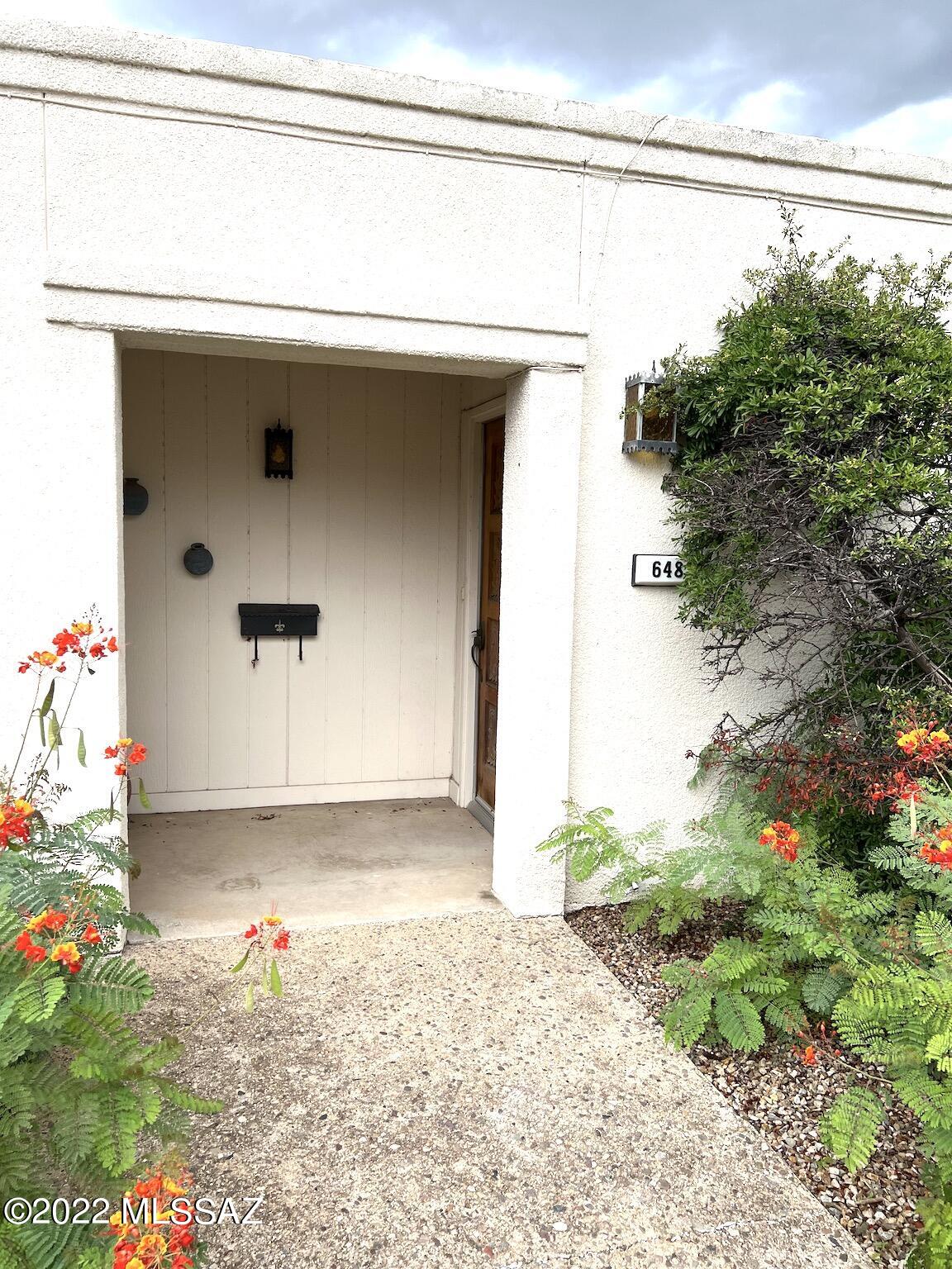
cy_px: 634
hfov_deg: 53.1
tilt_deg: -5.1
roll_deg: -1.2
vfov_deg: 67.3
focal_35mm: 26
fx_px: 953
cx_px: 476
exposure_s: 1/1135
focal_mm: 5.7
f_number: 1.5
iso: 50
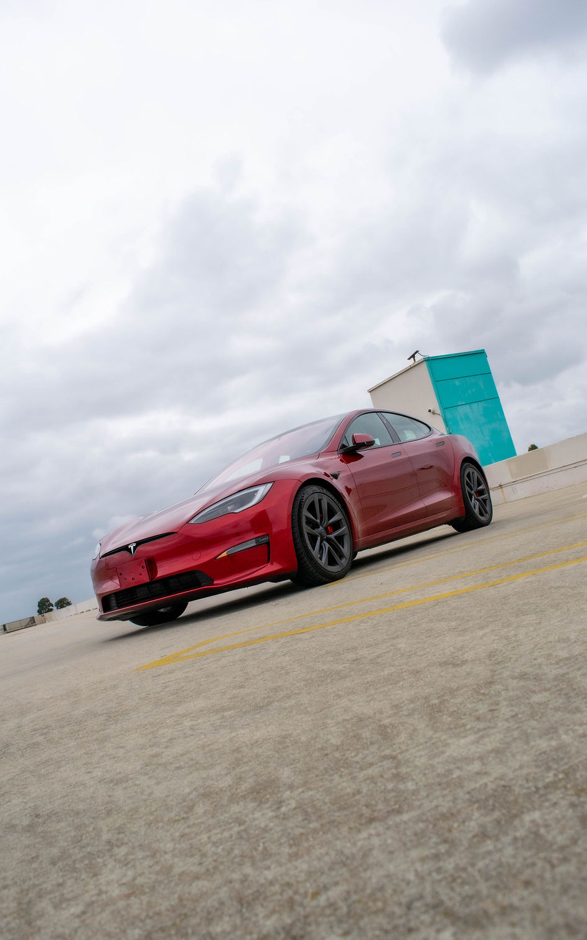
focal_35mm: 28
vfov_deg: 66.5
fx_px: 717
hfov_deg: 44.5
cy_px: 474
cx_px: 278
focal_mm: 18
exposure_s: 1/1600
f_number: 7.1
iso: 400
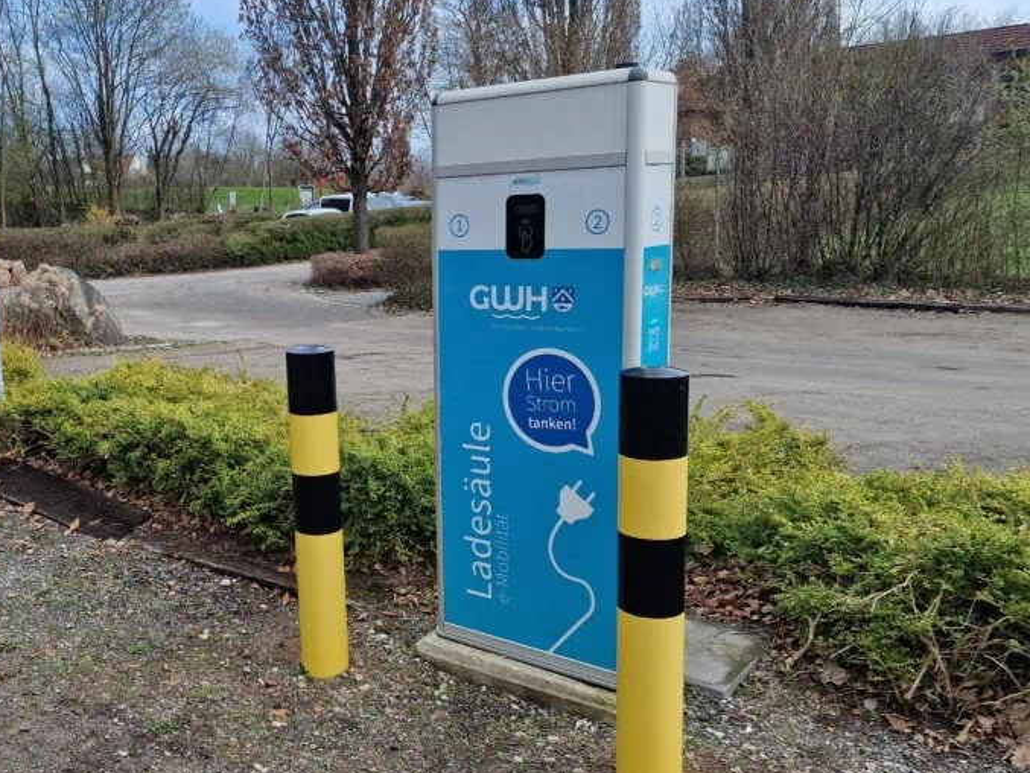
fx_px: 1042
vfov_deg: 40.7
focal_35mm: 35
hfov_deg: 50.4
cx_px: 256
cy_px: 396
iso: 50
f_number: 1.8
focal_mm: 6.4
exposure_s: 1/443
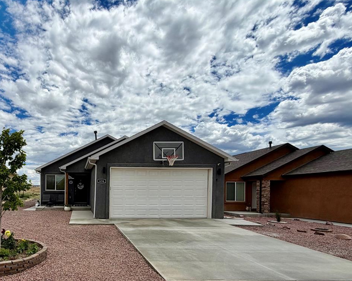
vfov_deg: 63.6
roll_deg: +0.3
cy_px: 191
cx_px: 88
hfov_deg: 72.2
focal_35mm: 21
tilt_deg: +0.4
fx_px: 219
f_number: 2.2
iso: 20
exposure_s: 1/1534
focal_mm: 2.22
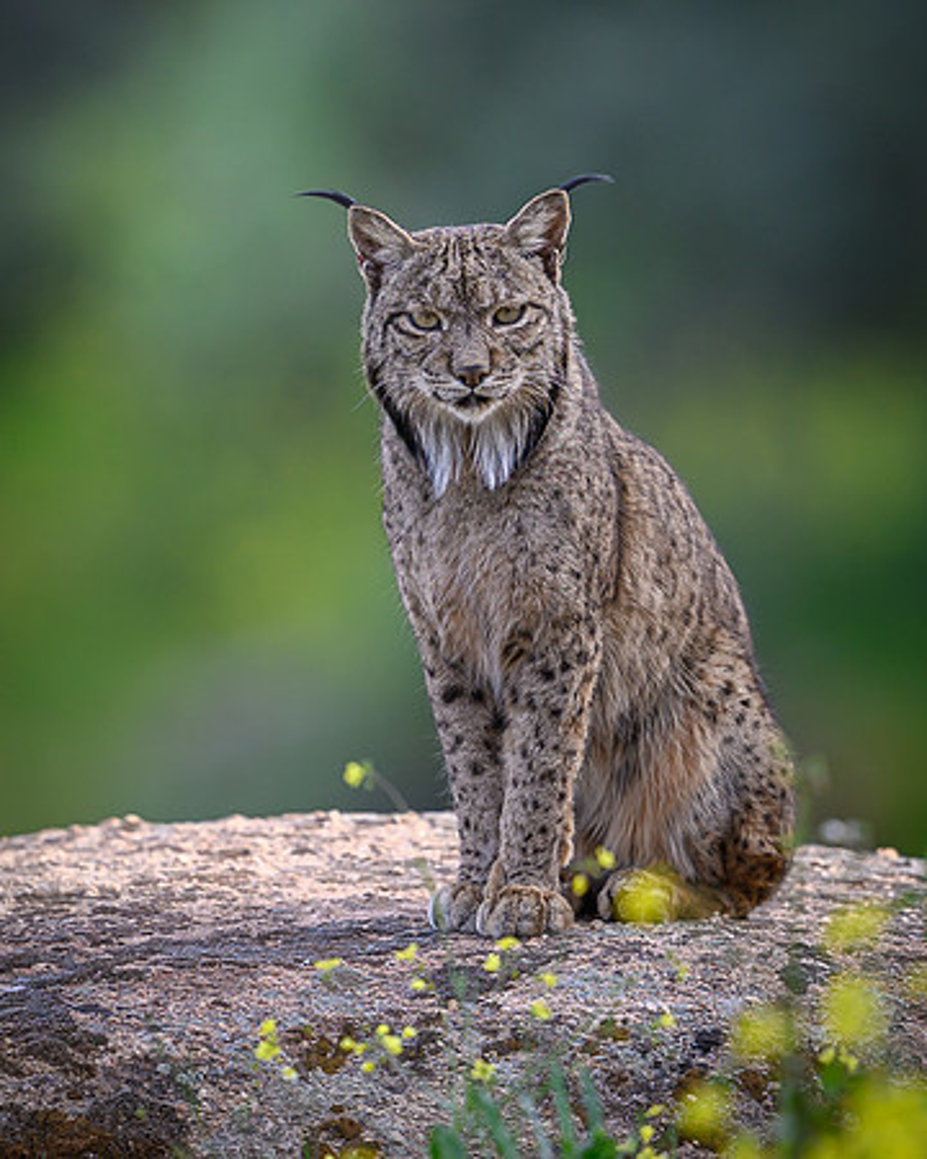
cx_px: 404
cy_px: 557
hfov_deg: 1.8
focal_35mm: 882
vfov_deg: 2.2
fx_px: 30241
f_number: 2.8
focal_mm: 400
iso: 280
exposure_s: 1/1000
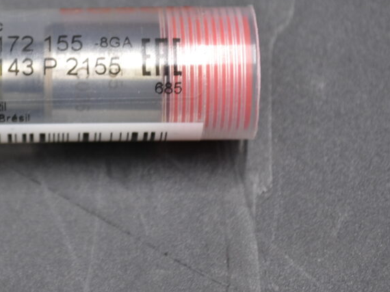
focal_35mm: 167
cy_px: 66
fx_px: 1881
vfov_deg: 8.9
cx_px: 15
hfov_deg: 11.7
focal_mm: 55
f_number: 5.6
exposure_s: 1/30
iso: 400
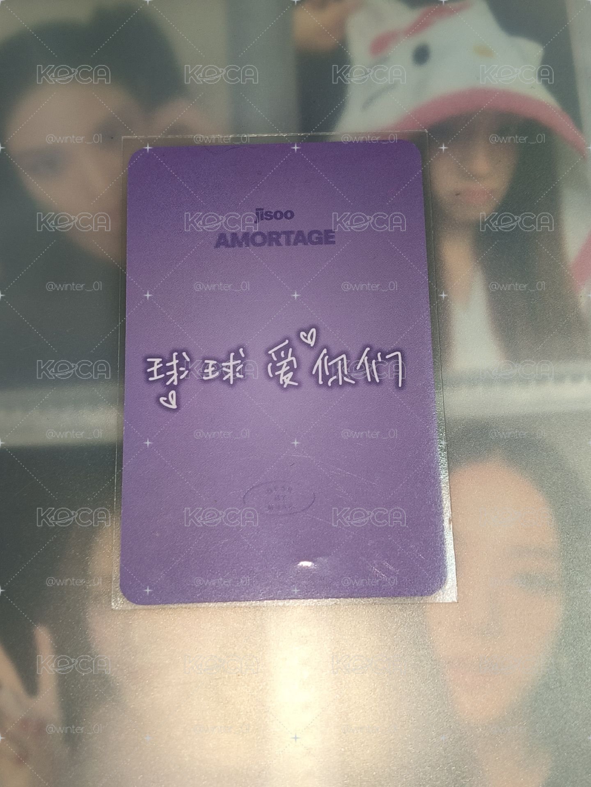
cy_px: 394
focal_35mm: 45
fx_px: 1024
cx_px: 296
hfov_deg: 32.2
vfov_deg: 42.1
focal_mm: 4.84
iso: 160
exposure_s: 1/60
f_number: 1.8
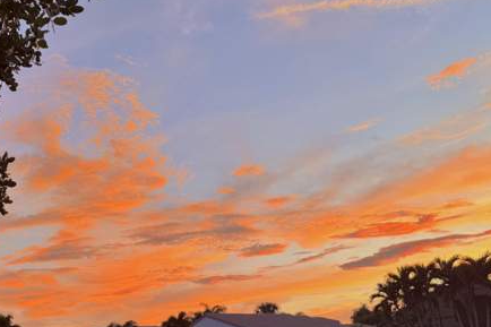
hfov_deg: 40.0
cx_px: 60
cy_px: 279
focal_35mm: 46
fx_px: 627
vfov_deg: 28.4
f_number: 1.78
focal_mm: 6.76
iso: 100
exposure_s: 1/121
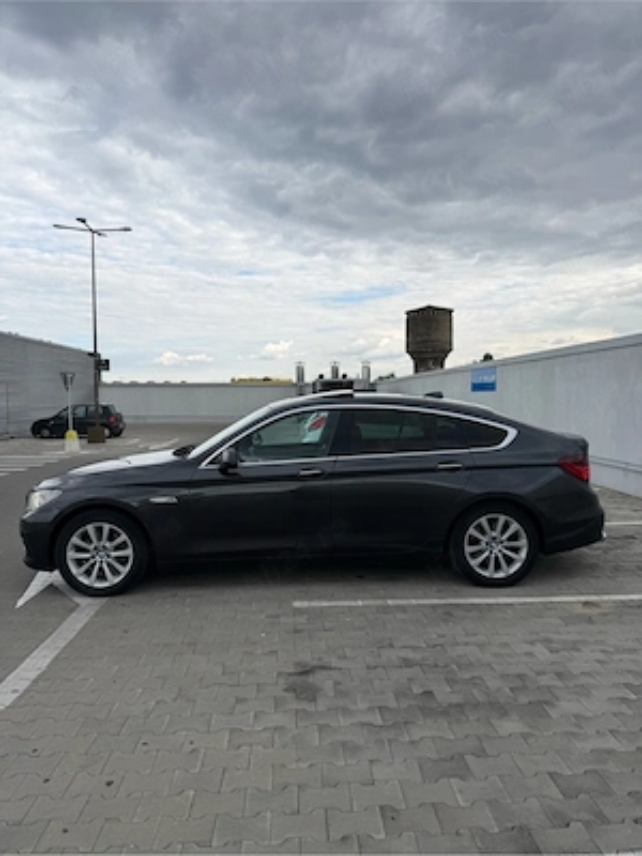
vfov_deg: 71.6
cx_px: 321
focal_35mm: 24
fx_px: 593
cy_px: 428
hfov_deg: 56.8
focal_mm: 6.76
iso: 80
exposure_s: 1/2299
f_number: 1.78
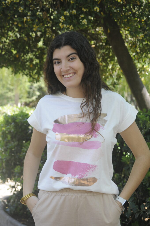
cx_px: 75
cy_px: 113
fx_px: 517
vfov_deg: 24.6
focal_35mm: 82
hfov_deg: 16.5
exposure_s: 1/160
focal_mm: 55
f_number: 6.3
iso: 400
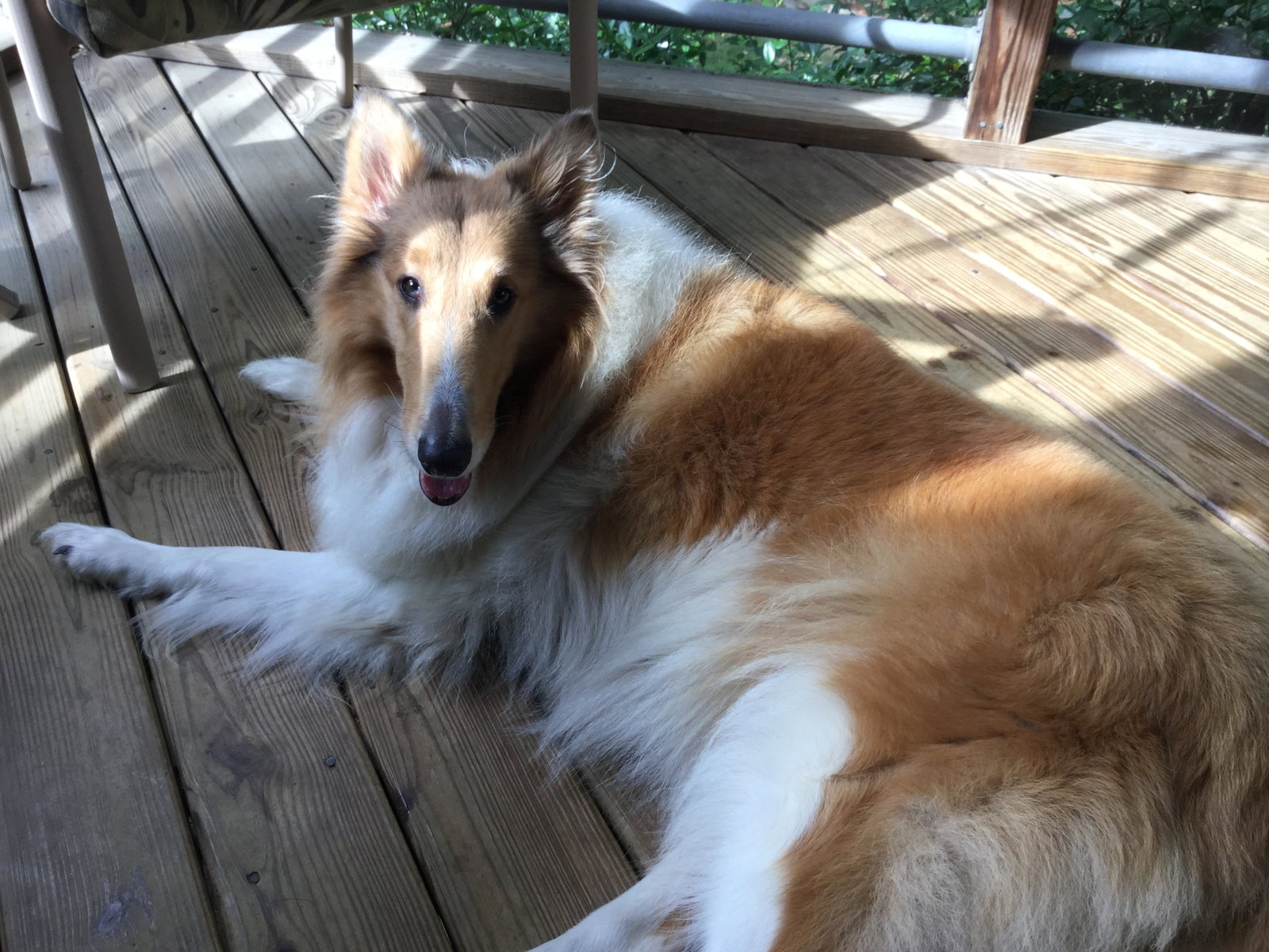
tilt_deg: -40.9
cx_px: 634
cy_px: 476
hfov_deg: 58.4
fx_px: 1136
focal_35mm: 31
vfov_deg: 45.4
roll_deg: -3.1
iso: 32
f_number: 2.4
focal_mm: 3.3
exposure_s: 1/60
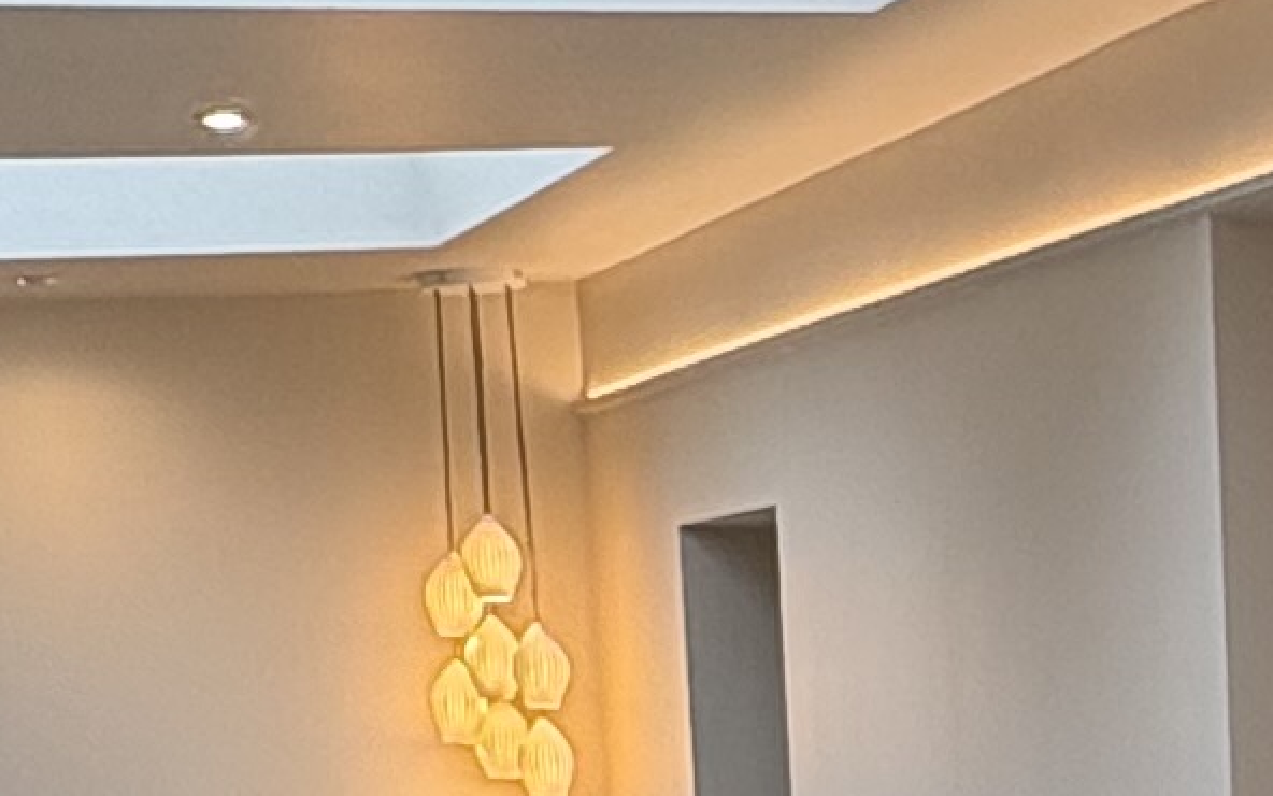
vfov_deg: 12.3
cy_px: 1243
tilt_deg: -8.1
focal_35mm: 101
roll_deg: +0.2
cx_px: 1910
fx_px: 3504
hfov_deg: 18.3
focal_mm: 2.22
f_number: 2.2
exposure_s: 1/108
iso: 64
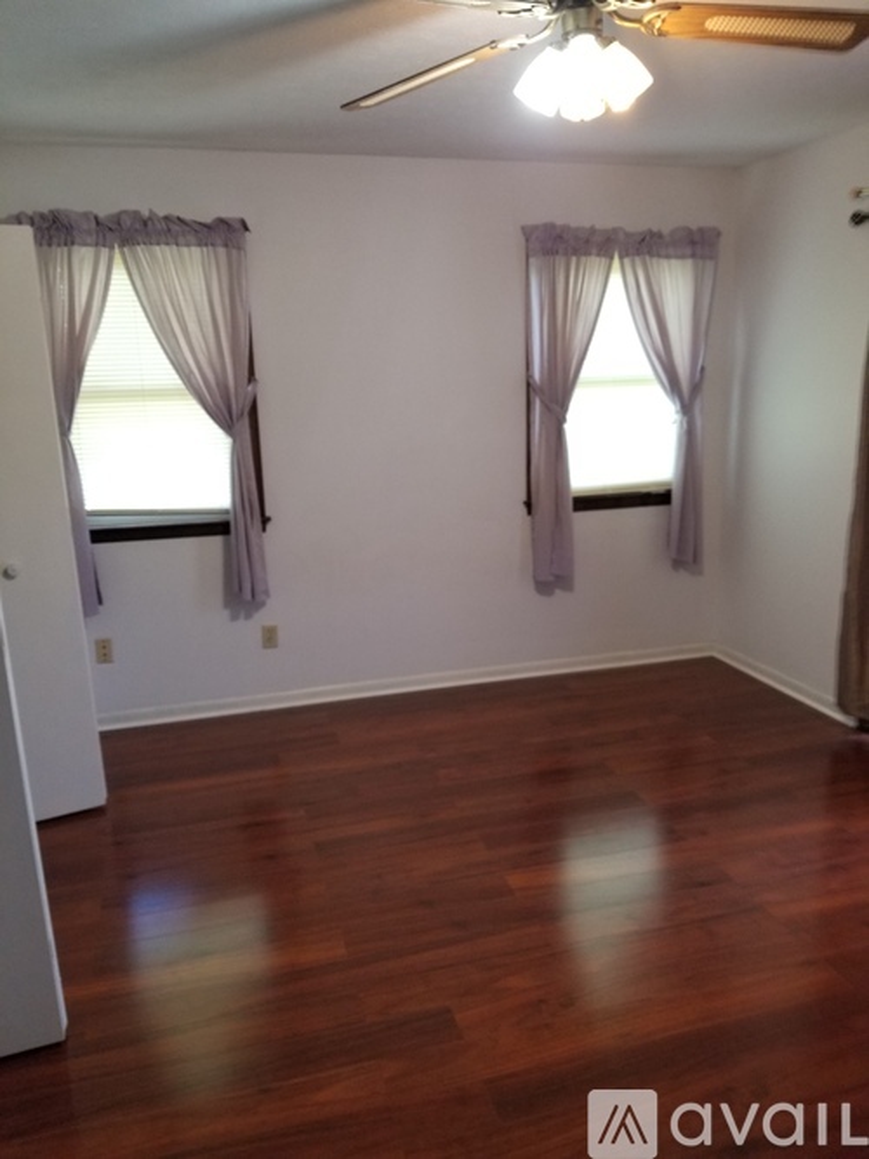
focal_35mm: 26
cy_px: 580
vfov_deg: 67.3
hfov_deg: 53.0
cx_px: 434
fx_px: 871
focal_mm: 4.3
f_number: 1.7
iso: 200
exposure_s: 1/60
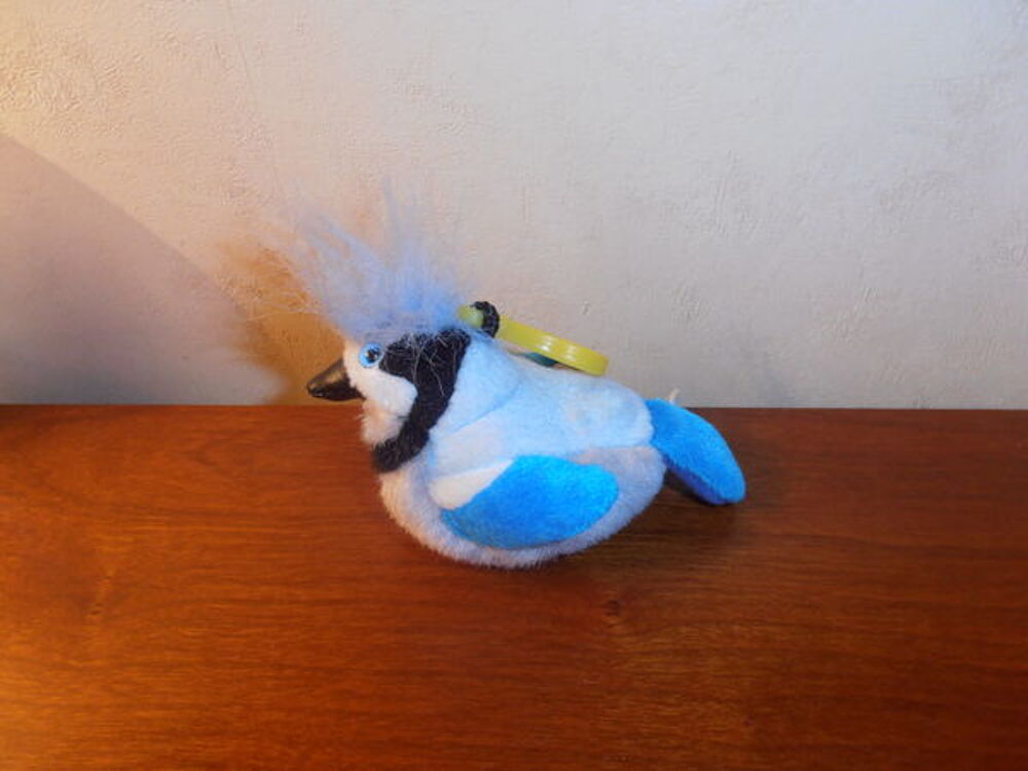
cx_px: 514
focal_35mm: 24
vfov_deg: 56.8
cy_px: 386
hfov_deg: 71.6
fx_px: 713
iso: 125
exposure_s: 1/30
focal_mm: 4.2
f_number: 3
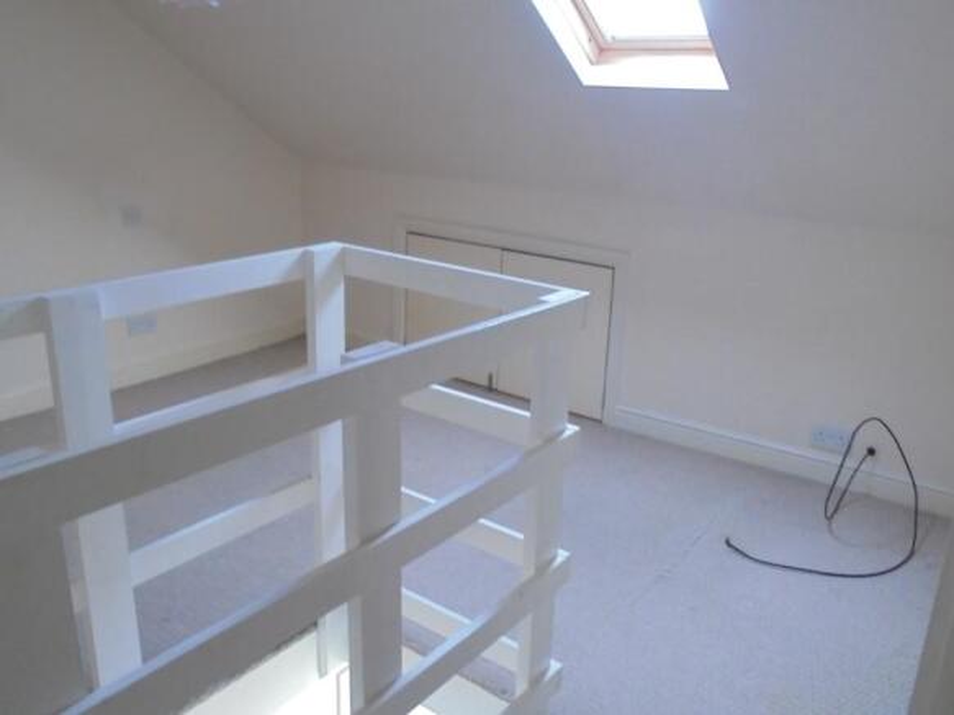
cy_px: 358
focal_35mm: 29
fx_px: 799
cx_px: 477
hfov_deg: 61.7
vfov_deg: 48.2
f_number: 3.7
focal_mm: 5.3
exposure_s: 1/10
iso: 400
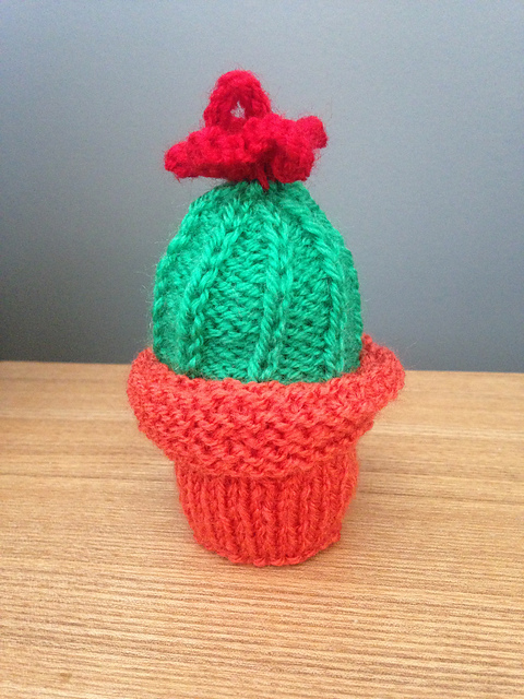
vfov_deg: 55.4
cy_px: 350
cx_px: 262
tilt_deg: -22.3
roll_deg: +0.5
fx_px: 666
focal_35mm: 33
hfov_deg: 42.9
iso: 320
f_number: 2.4
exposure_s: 1/15
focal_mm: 4.12
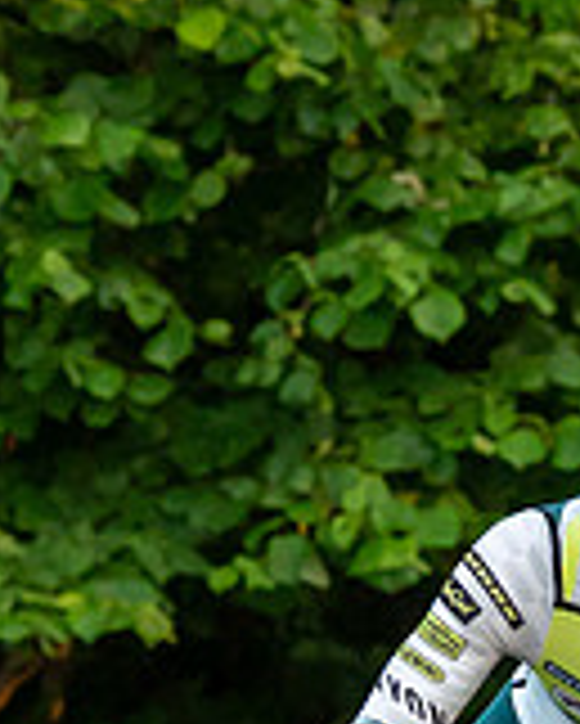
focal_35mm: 811
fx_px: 17385
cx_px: 454
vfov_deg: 2.4
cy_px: 576
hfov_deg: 1.9
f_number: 3.5
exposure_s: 1/800
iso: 1000
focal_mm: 96
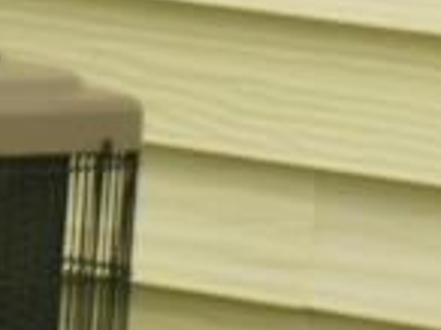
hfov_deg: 3.1
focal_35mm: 629
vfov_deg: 2.4
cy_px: 318
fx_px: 8000
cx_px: -314
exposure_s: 1/60
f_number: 5.8
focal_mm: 25.5
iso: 250
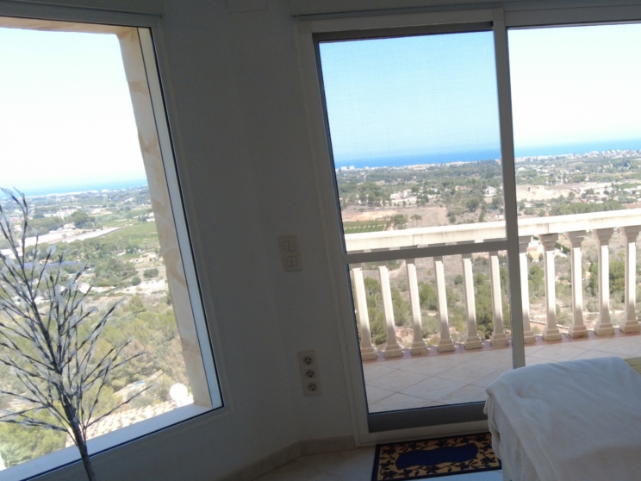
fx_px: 593
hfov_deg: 54.3
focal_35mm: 32
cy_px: 334
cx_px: 477
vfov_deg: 43.3
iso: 100
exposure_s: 1/320
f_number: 1.8
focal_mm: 4.4
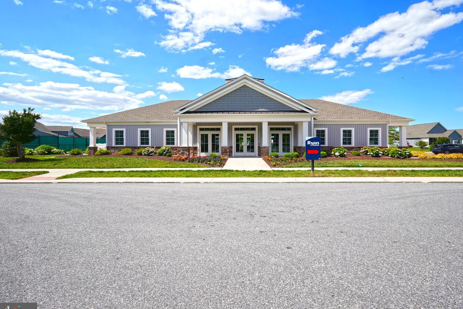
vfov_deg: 70.4
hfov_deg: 93.2
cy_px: 146
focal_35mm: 17
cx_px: 243
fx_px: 219
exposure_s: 1/320
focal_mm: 10
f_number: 8
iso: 100
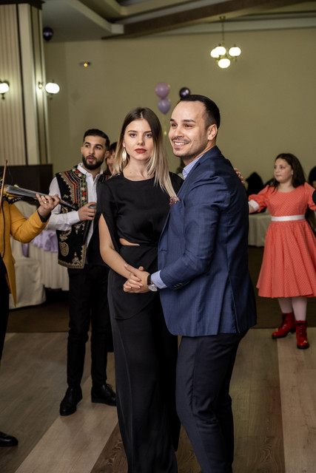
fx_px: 816
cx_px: 158
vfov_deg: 32.4
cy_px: 236
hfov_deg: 21.9
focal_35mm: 62
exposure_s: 1/160
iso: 1250
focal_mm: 41.4
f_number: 2.8
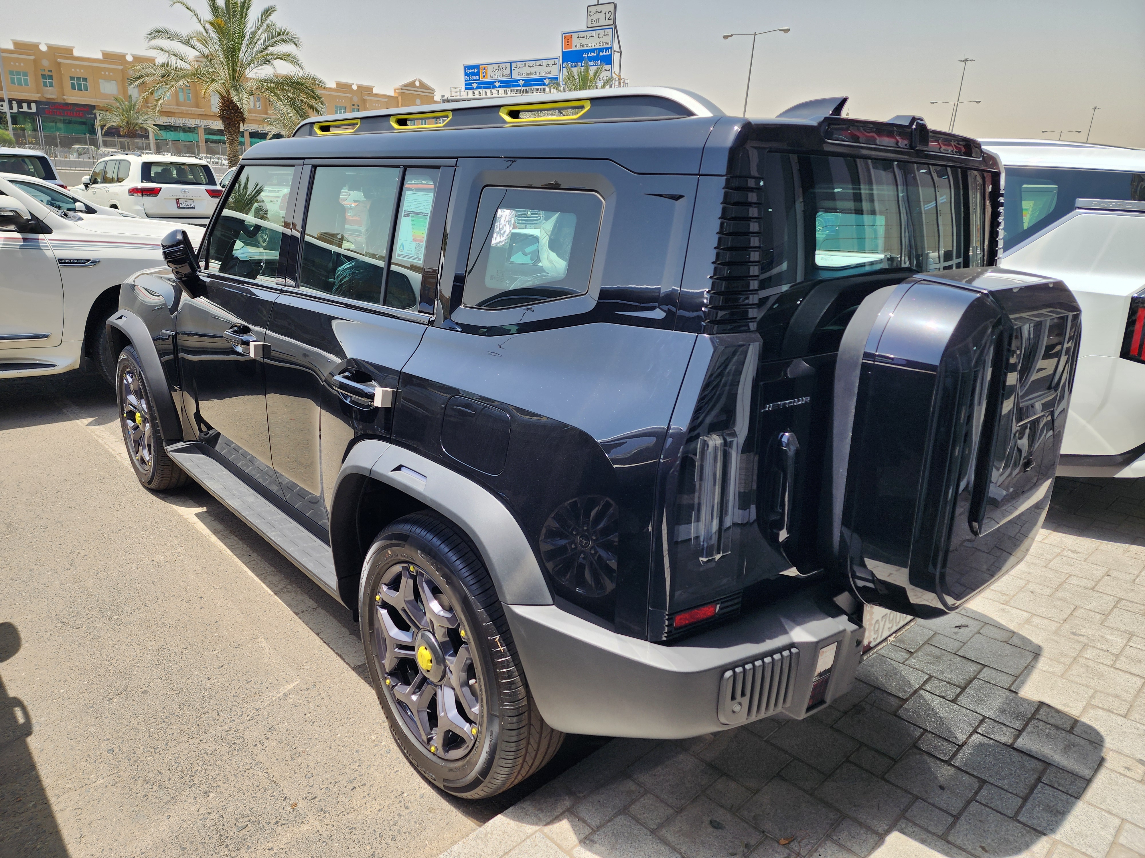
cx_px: 572
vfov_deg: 58.9
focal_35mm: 23
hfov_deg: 73.9
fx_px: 761
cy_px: 429
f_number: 1.8
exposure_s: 1/557
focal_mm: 6.4
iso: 12
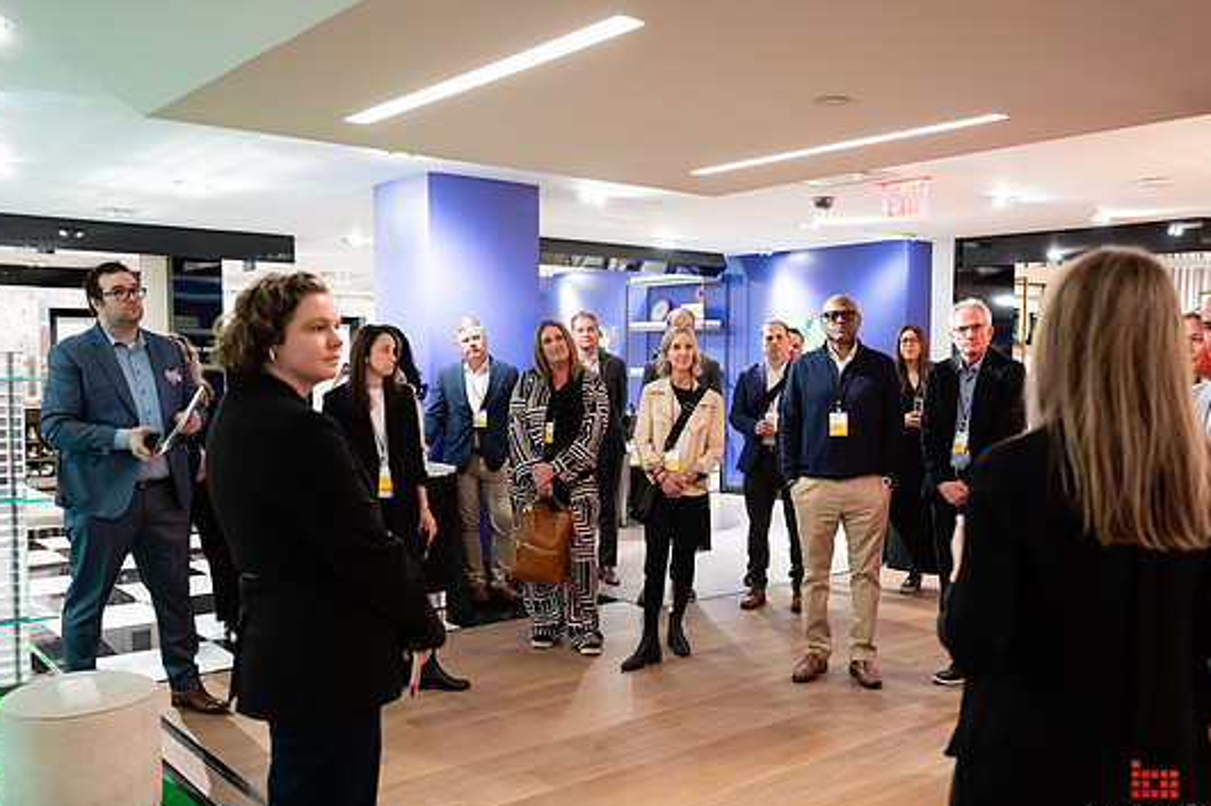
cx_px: 631
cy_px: 438
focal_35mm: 33
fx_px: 1110
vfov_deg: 39.9
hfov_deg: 57.2
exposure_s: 1/160
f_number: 3.2
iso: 1600
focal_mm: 30
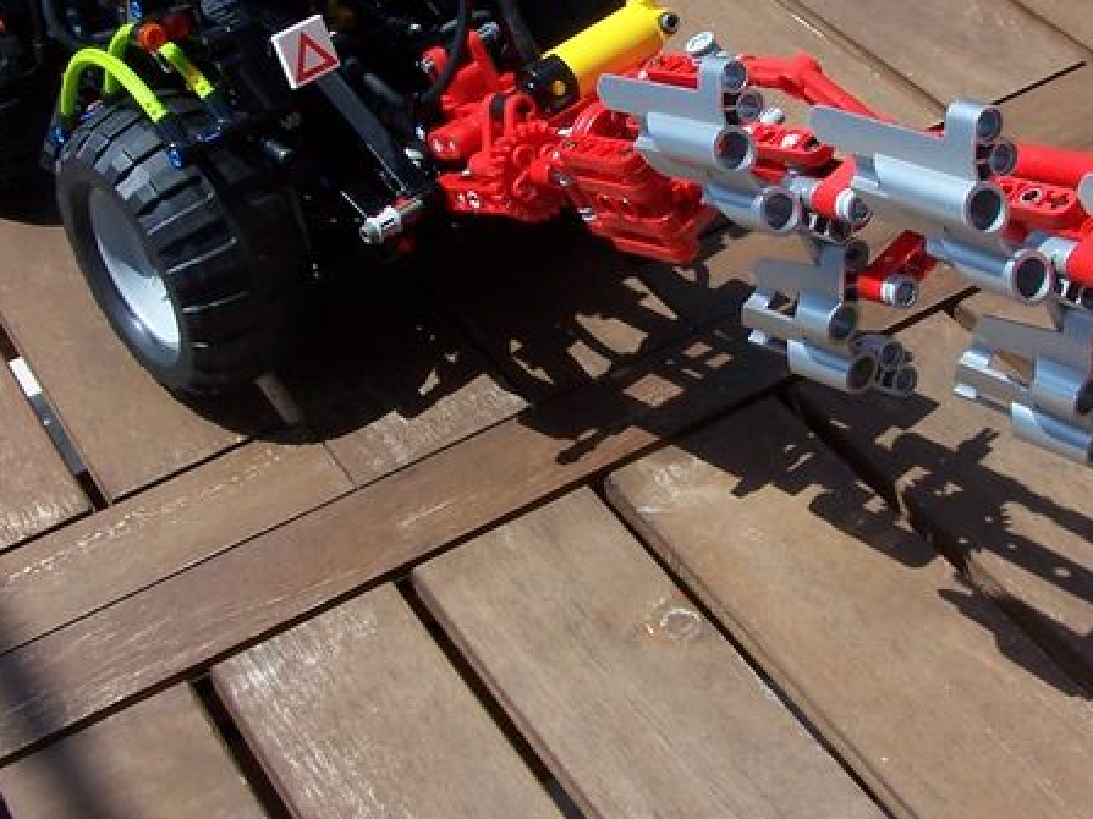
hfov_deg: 28.4
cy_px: 259
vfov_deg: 21.5
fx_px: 2147
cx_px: 709
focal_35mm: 68
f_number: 5.6
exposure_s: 1/500
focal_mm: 6.3
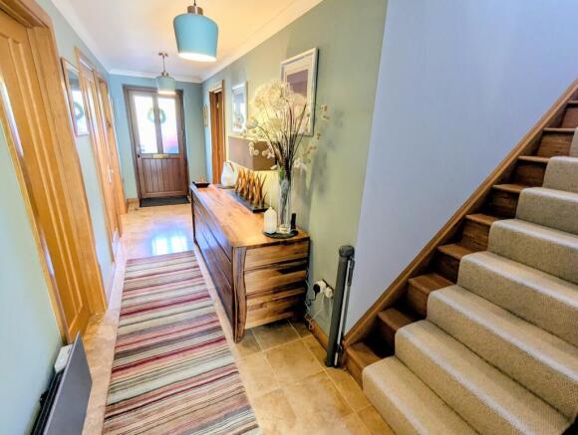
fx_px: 268
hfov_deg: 94.4
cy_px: 218
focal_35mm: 16
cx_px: 289
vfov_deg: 78.3
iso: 242
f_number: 2.2
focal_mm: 2.35
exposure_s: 1/44.7
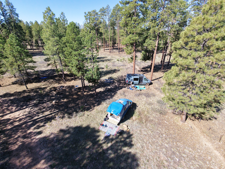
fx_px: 104
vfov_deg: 78.1
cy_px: 84
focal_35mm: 16
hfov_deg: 94.5
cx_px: 112
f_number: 2.2
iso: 100
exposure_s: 1/350
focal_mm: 3.05
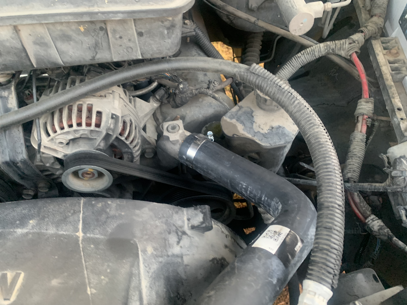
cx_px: 204
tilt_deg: -54.9
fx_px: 306
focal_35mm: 26
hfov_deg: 67.3
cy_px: 152
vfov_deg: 53.1
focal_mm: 4.25
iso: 400
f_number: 1.8
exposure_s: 1/58
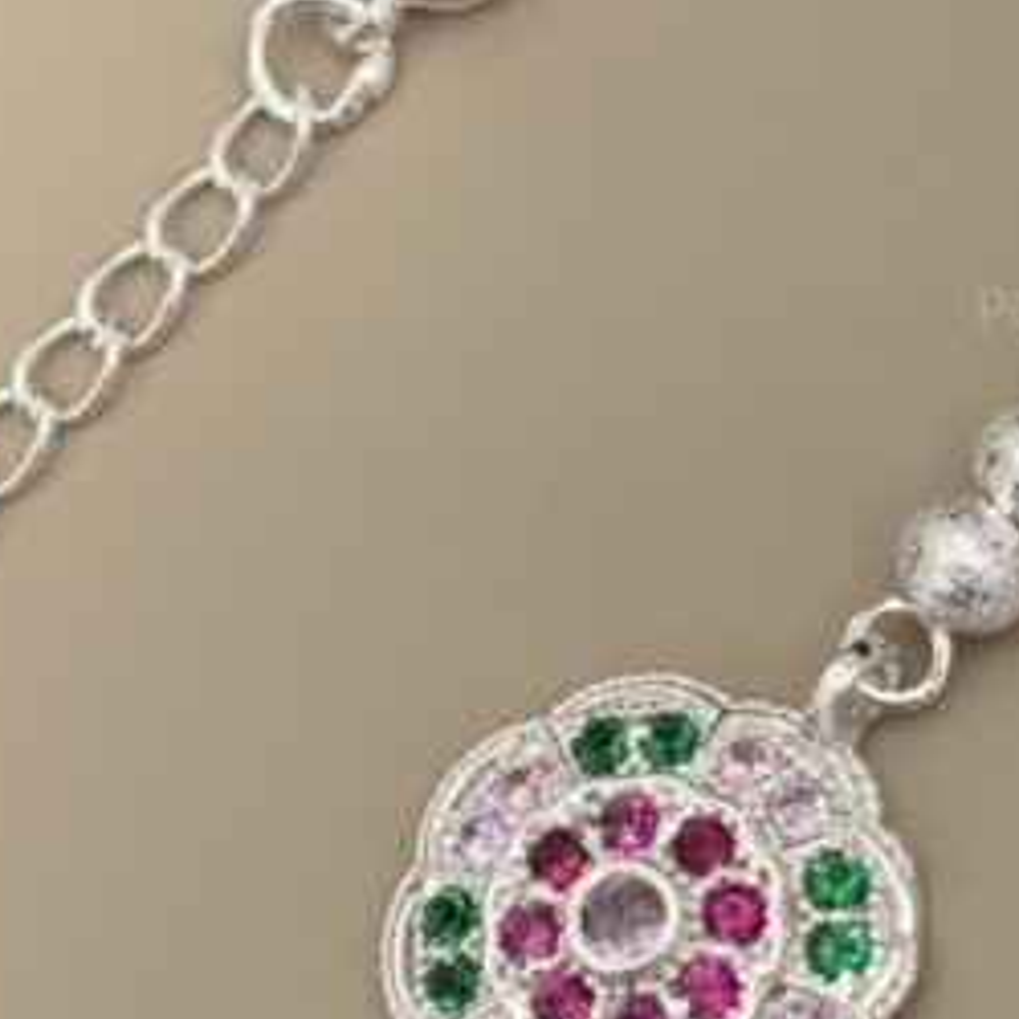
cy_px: 579
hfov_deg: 11.9
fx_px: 4896
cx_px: 444
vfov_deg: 11.9
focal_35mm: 147
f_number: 1.6
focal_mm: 5.96
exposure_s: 1/115
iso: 25
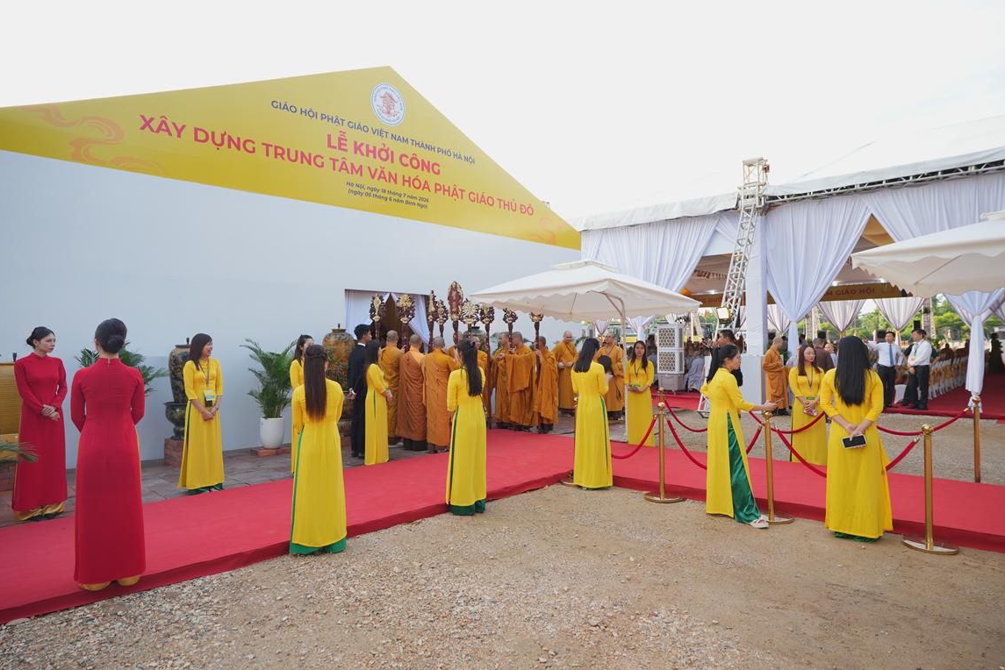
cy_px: 330
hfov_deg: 78.5
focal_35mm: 22
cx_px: 488
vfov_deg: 57.3
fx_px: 614
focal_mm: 21
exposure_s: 1/200
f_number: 3.5
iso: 160
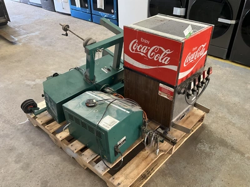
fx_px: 209
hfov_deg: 61.7
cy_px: 94
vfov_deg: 48.2
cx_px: 125
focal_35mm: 29
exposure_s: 1/60
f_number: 1.8
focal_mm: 3
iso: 200
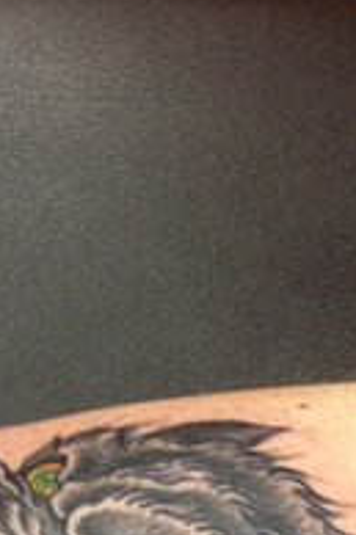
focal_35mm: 90
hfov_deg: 15.1
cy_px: 640
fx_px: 1337
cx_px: 91
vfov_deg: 21.1
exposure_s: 1/20
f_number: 2.4
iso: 200
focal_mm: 4.3
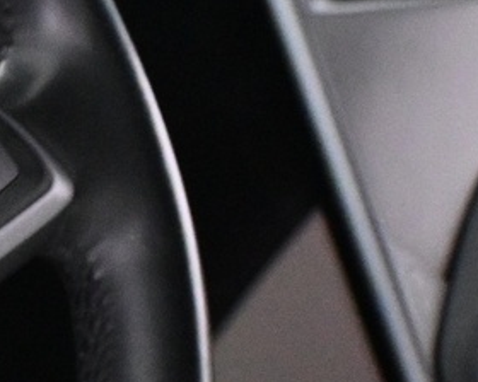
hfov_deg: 8.2
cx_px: -481
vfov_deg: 6.9
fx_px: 3174
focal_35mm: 224
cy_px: 263
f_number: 4.5
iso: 4000
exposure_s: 1/40
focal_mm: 27.5
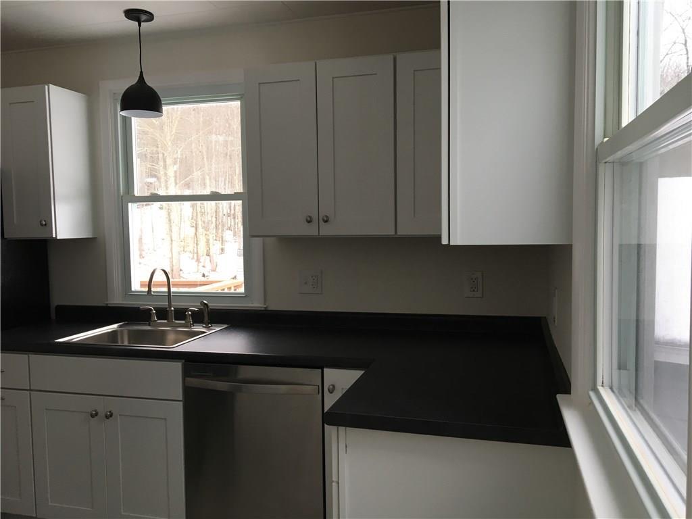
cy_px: 260
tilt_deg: -3.2
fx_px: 580
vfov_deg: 48.2
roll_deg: +1.9
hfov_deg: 61.7
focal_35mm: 29
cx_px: 346
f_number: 2.2
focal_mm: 4.15
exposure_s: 1/30
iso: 50
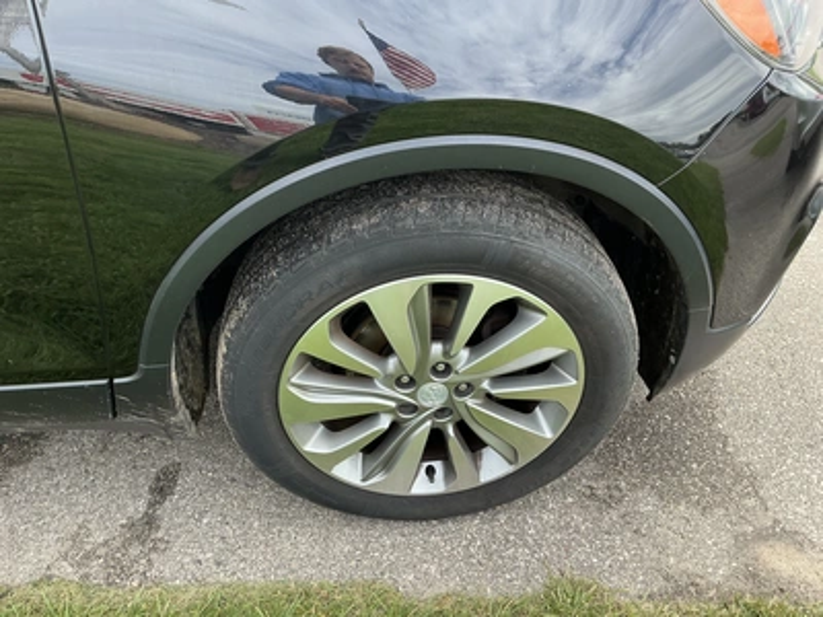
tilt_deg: -37.8
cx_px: 412
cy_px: 308
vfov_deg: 49.7
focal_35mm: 28
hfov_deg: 63.4
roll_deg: +2.0
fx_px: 666
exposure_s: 1/215
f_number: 1.8
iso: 20
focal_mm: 3
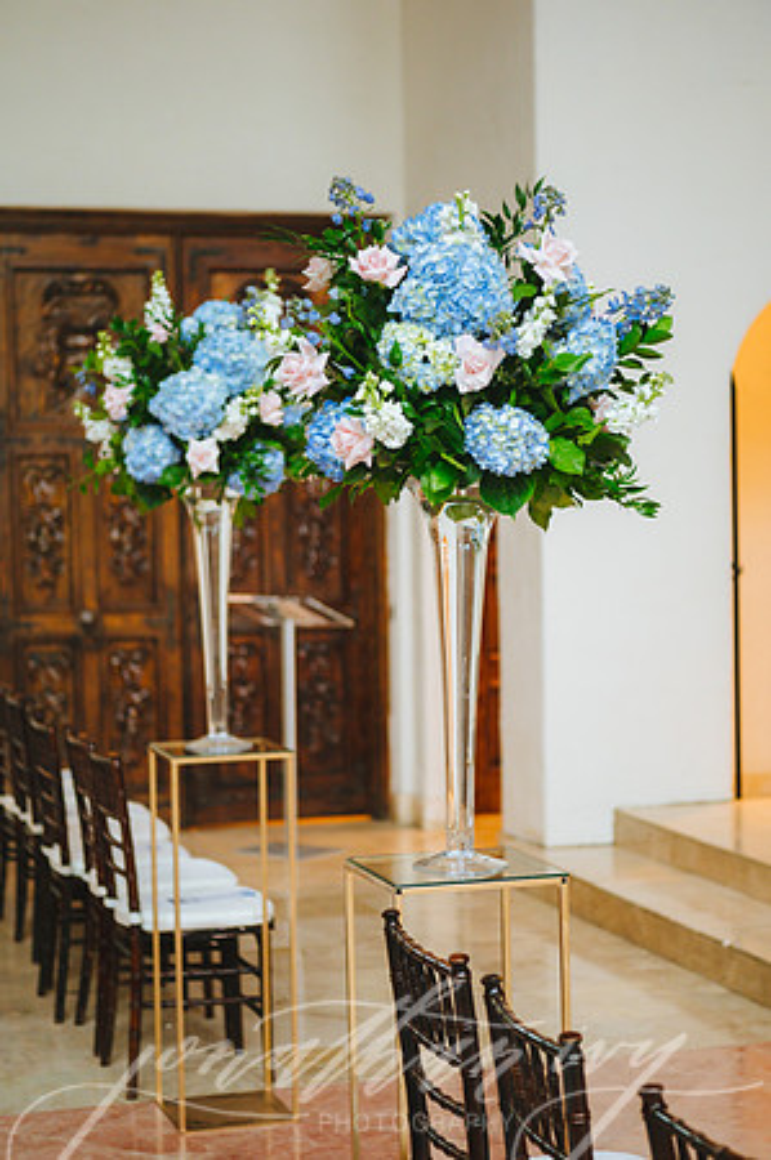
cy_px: 580
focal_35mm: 70
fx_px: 2254
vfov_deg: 28.9
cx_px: 386
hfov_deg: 19.4
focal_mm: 70
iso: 1600
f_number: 2.8
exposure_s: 1/160
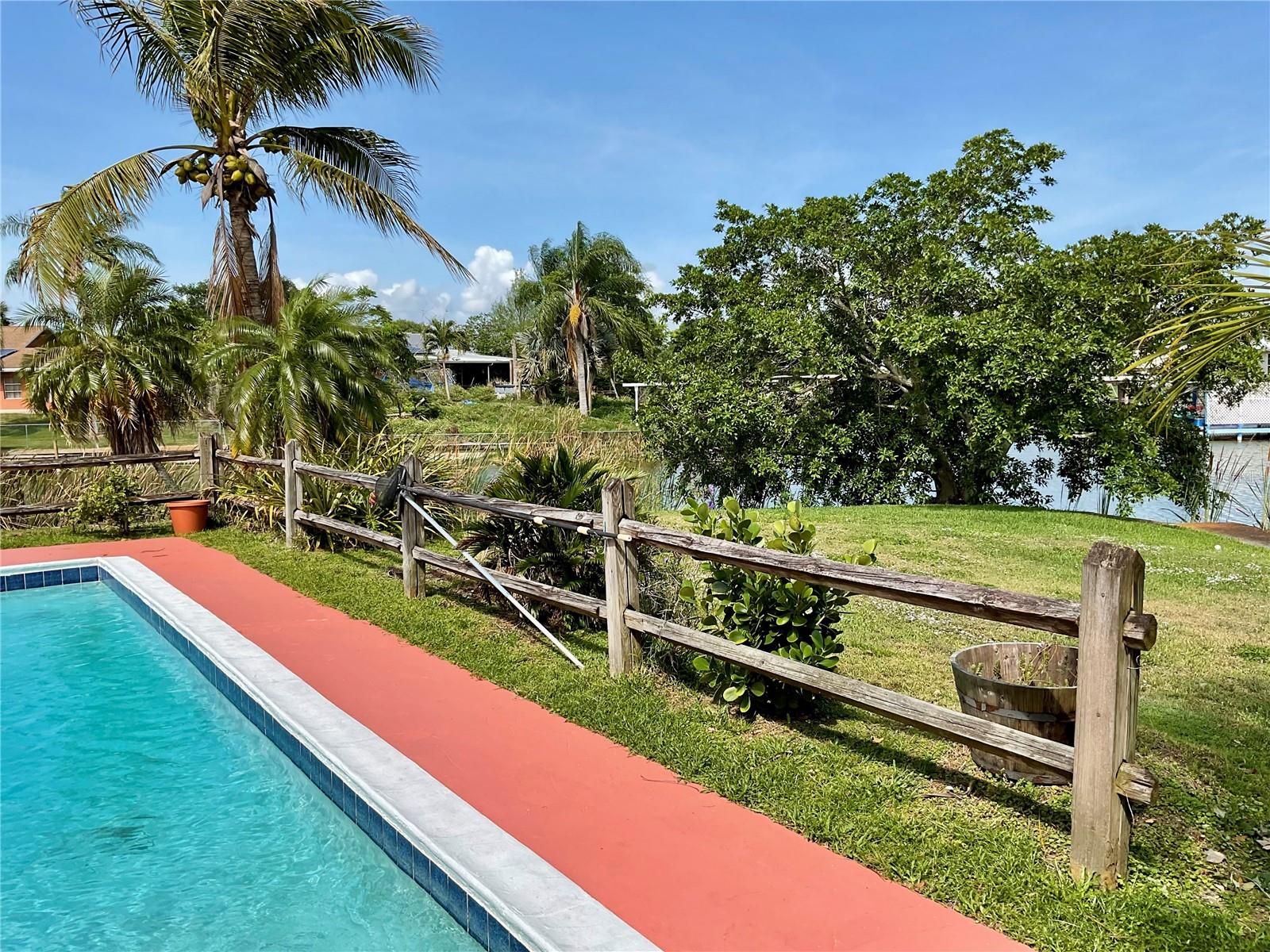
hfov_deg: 61.7
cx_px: 635
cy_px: 476
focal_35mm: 29
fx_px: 1064
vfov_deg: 48.2
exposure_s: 1/1730
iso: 16
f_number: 1.8
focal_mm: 3
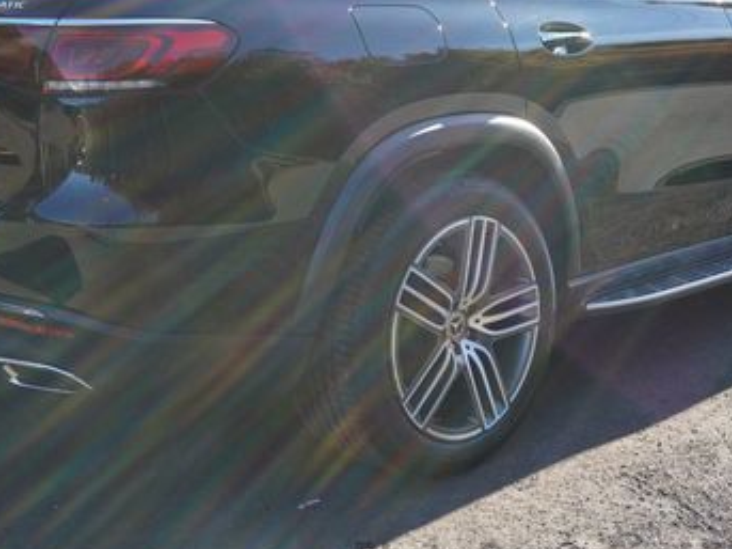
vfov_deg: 23.5
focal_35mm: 62
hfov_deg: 31.3
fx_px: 1308
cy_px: 145
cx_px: 382
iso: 640
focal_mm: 23
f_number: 9
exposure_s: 1/250
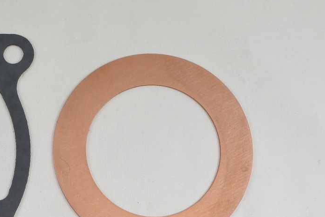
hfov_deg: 30.2
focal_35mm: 63
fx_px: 569
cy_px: 223
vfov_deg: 20.8
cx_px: 18
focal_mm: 11
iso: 400
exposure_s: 1/250
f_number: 3.8
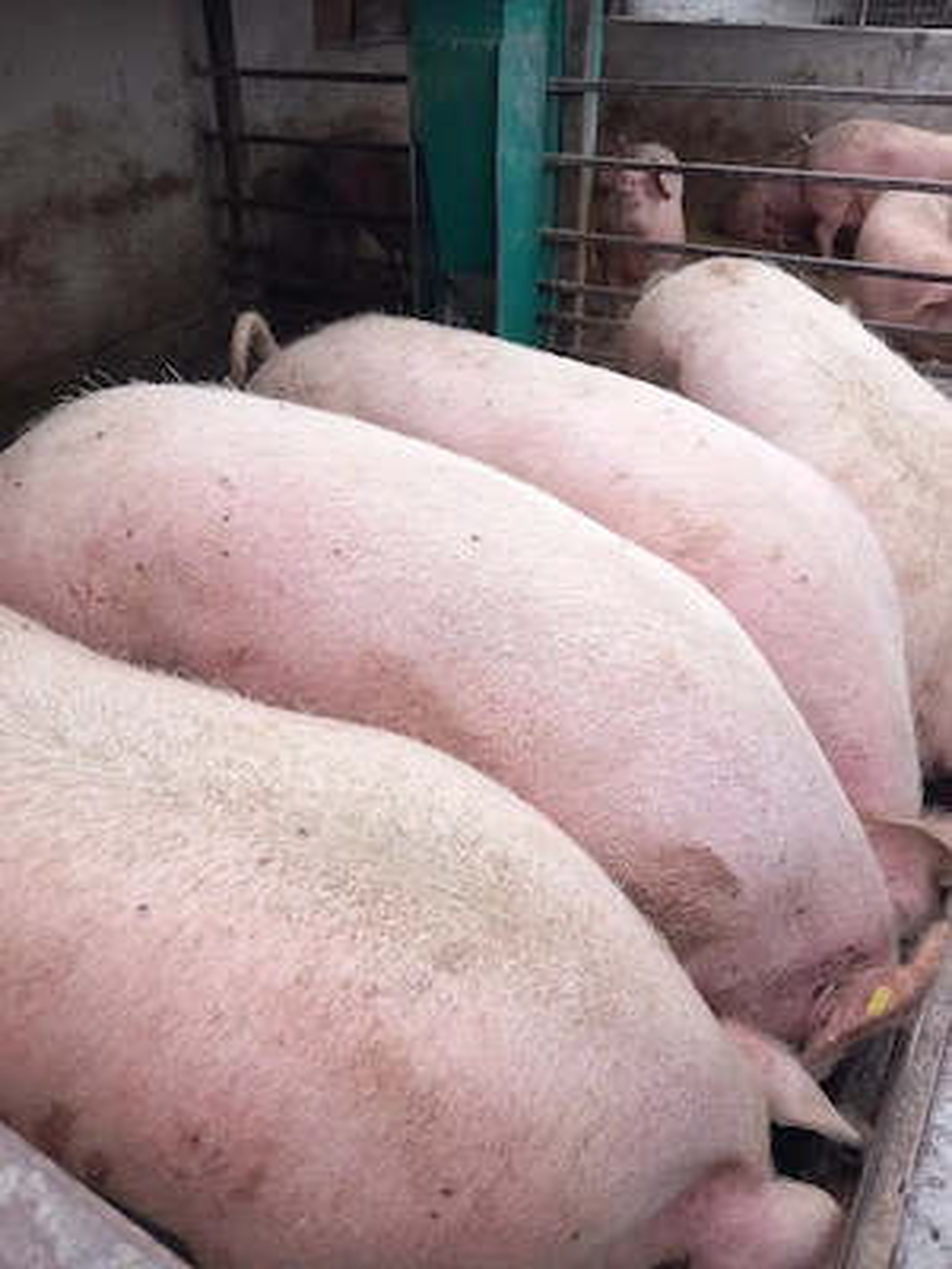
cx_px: 476
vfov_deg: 65.3
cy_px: 634
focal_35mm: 27
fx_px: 990
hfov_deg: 51.4
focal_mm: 4
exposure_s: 1/227
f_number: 1.8
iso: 20
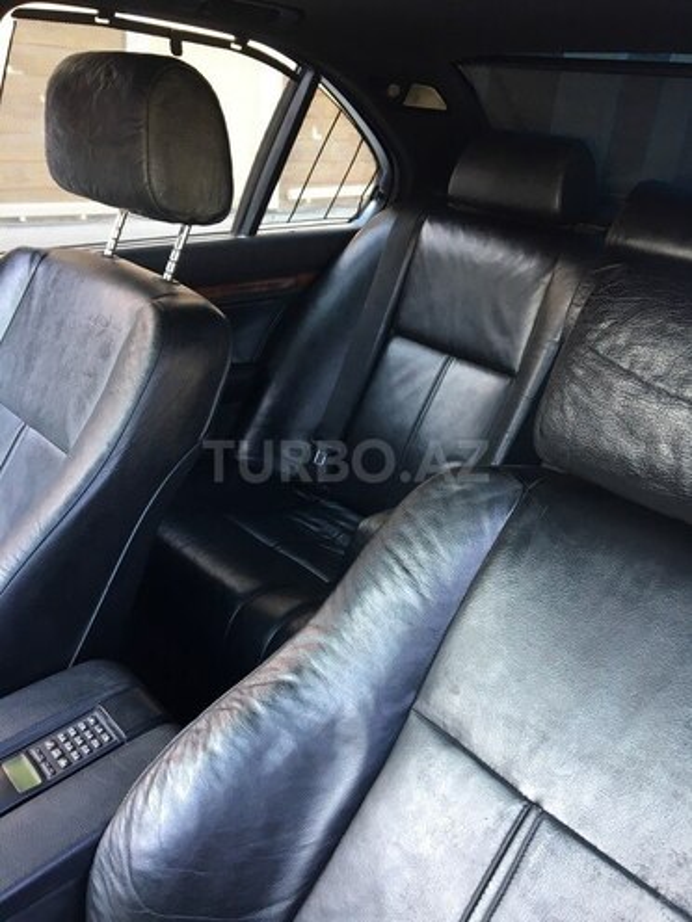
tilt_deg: -26.3
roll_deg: -5.6
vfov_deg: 61.7
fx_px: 773
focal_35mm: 29
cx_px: 346
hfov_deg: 48.2
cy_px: 461
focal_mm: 4.15
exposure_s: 1/33
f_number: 2.2
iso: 64
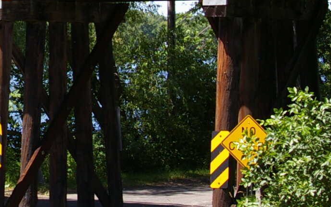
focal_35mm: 148
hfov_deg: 13.8
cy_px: -46
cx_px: -39
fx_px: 1335
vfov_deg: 8.7
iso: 200
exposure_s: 1/180
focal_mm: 26
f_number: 8
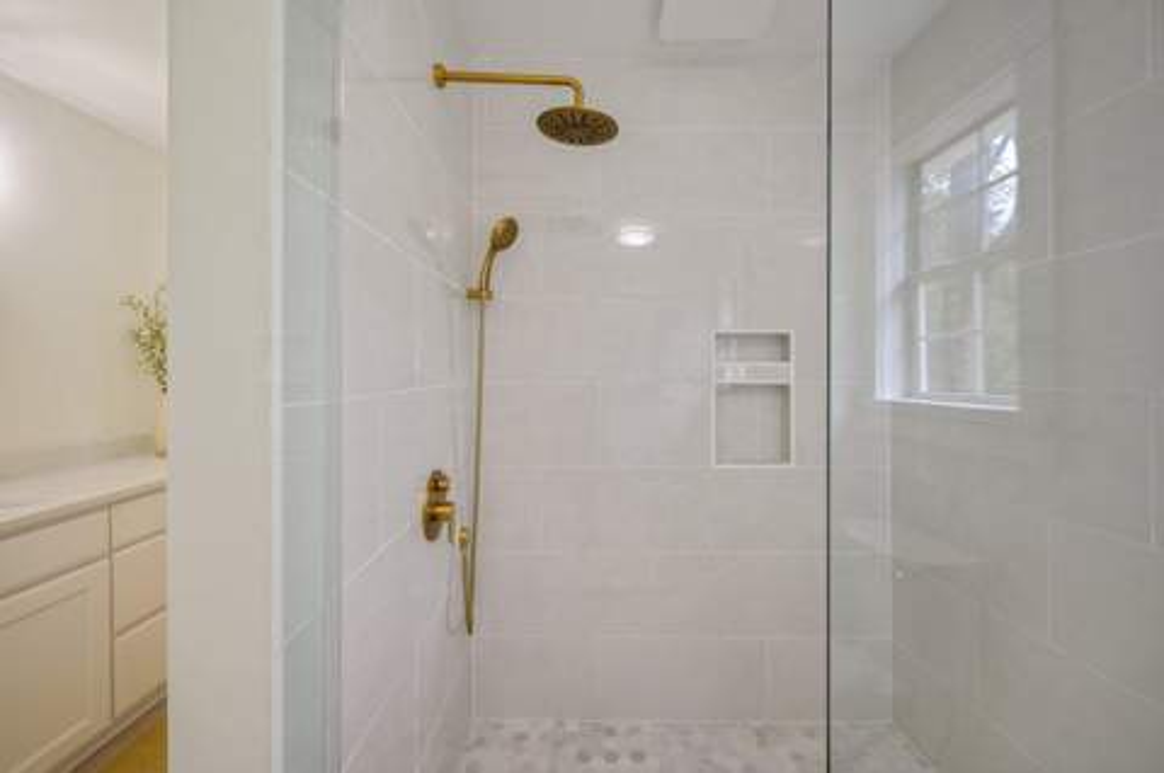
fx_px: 452
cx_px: 582
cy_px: 386
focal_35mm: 14
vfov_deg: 81.1
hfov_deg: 104.3
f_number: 9
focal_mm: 14
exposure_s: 1/20
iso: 250
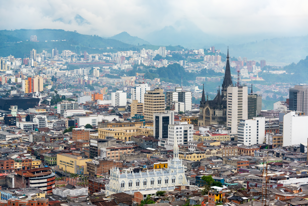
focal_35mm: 92
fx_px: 787
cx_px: 154
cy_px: 103
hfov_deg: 22.1
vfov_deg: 14.9
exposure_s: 1/100
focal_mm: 92
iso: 400
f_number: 5.3
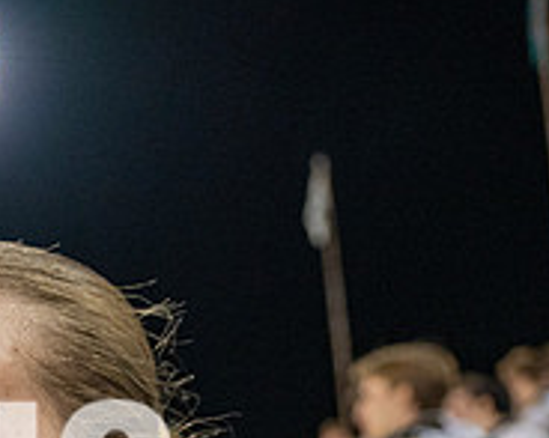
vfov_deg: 19.4
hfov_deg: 24.1
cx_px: -54
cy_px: 541
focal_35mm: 74
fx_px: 1202
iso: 2000
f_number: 3.2
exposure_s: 1/500
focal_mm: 25
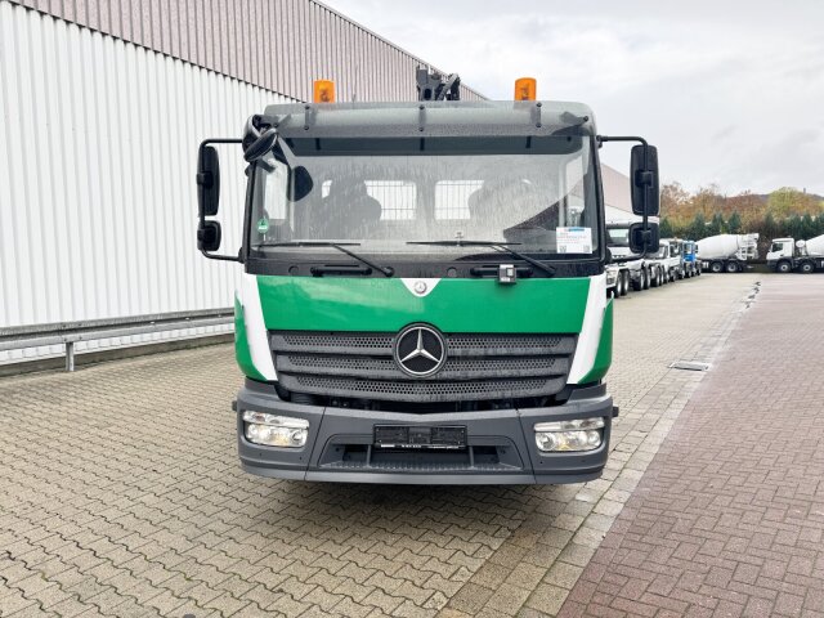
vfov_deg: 56.8
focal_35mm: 24
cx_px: 412
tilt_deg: -3.0
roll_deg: +1.9
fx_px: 571
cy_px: 309
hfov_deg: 71.6
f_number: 1.78
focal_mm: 6.86
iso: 80
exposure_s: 1/822
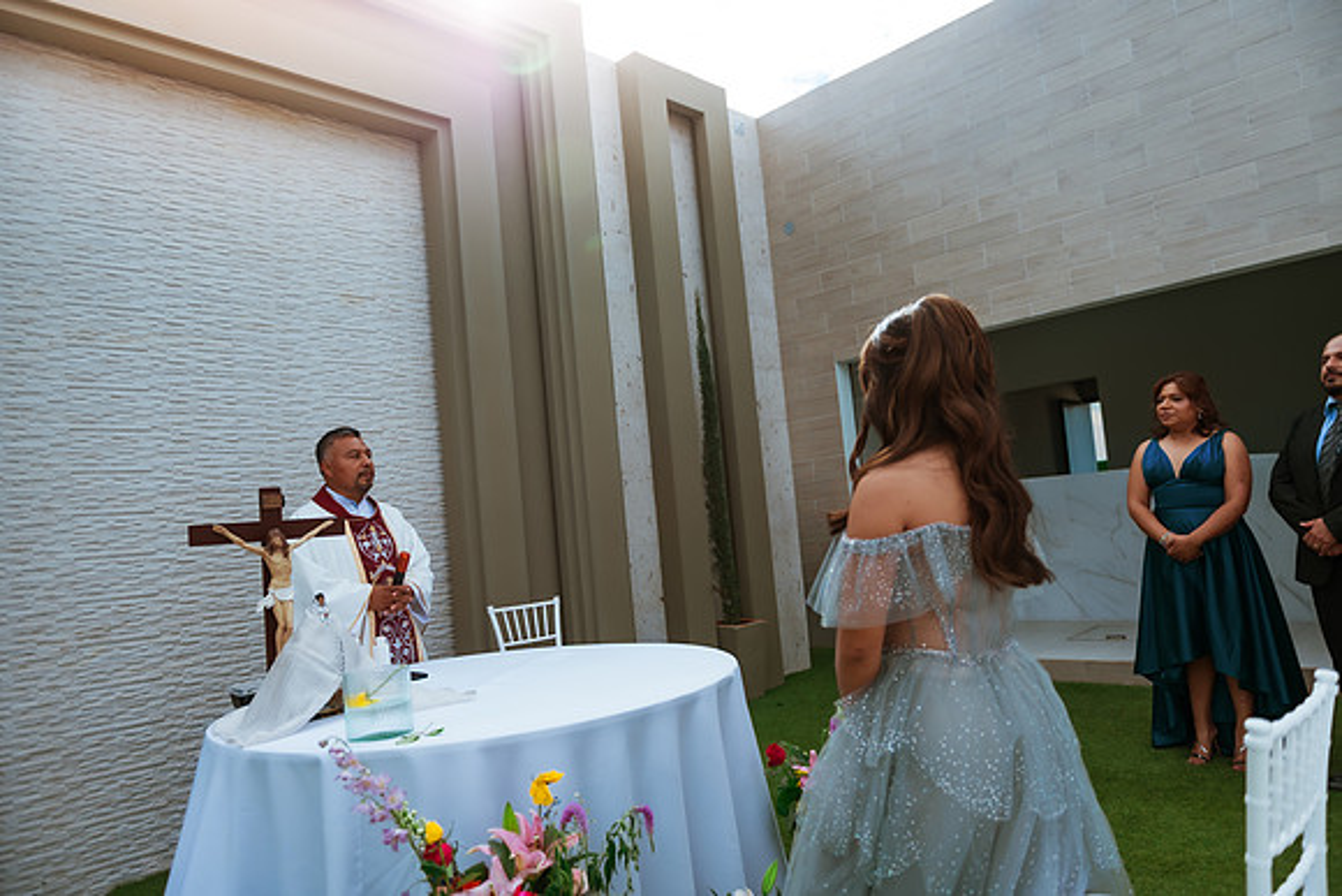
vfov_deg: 53.2
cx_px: 671
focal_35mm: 24
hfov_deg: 73.7
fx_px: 895
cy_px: 448
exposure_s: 1/1250
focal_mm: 24
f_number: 2.8
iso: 100
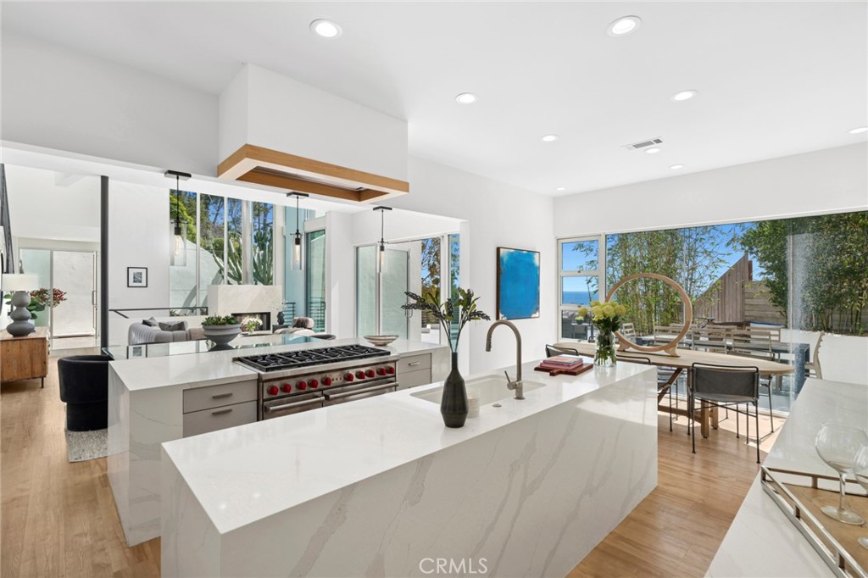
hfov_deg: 96.8
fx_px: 386
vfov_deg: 73.7
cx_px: 434
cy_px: 289
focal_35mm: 16
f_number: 9
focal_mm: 16
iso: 125
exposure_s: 1/100
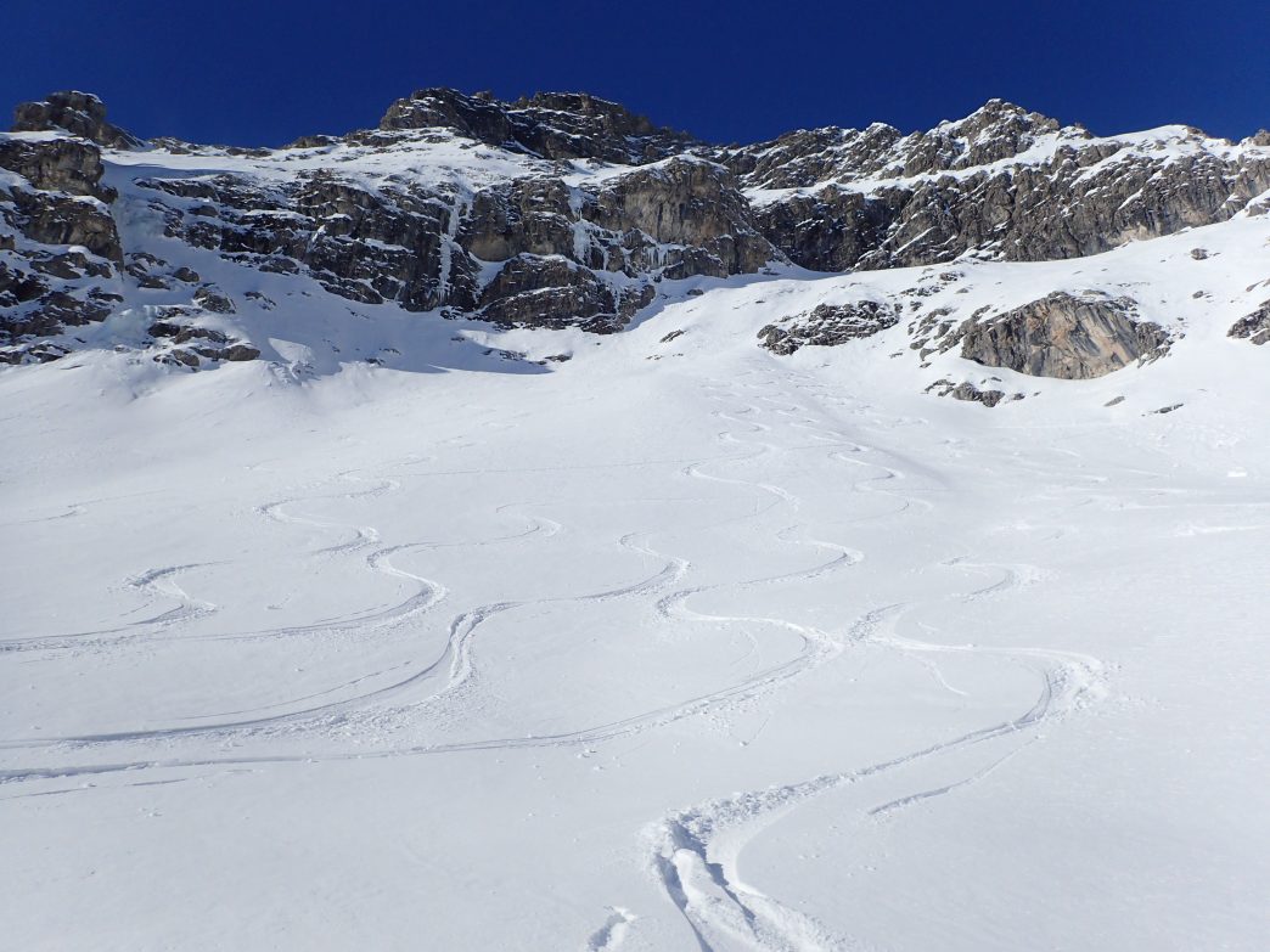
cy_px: 476
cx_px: 635
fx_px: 917
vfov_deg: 54.9
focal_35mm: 25
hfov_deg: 69.4
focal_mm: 4.5
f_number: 8
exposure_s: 1/1000
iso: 200
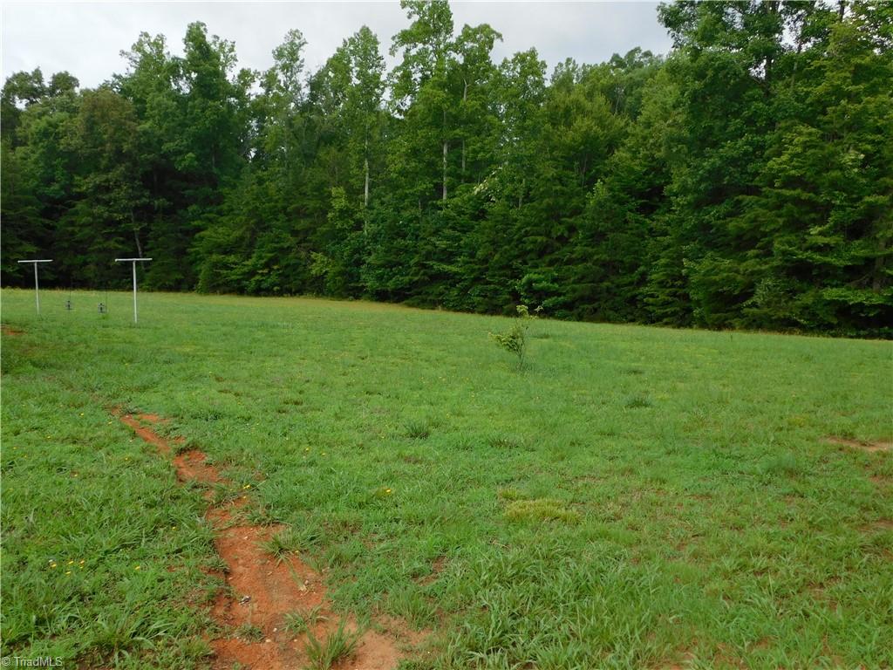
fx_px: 774
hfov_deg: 60.0
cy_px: 335
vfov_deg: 46.8
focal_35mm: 30
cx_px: 446
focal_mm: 5.3
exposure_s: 1/640
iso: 125
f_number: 3.2
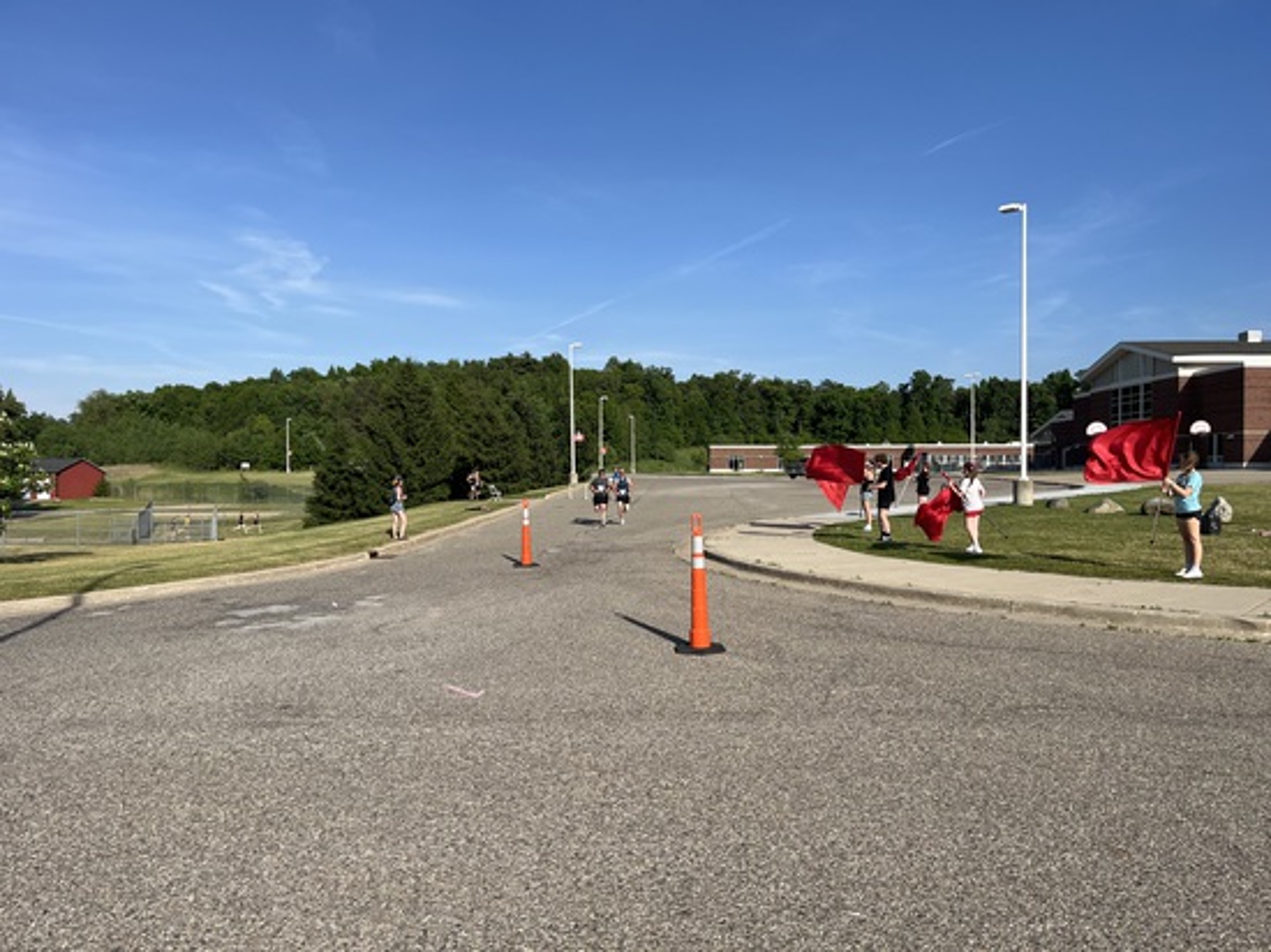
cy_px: 476
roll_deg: -0.7
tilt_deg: +0.0
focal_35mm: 26
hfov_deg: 67.3
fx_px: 954
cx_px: 636
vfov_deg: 53.0
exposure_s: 1/4016
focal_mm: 5.1
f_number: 1.6
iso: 50
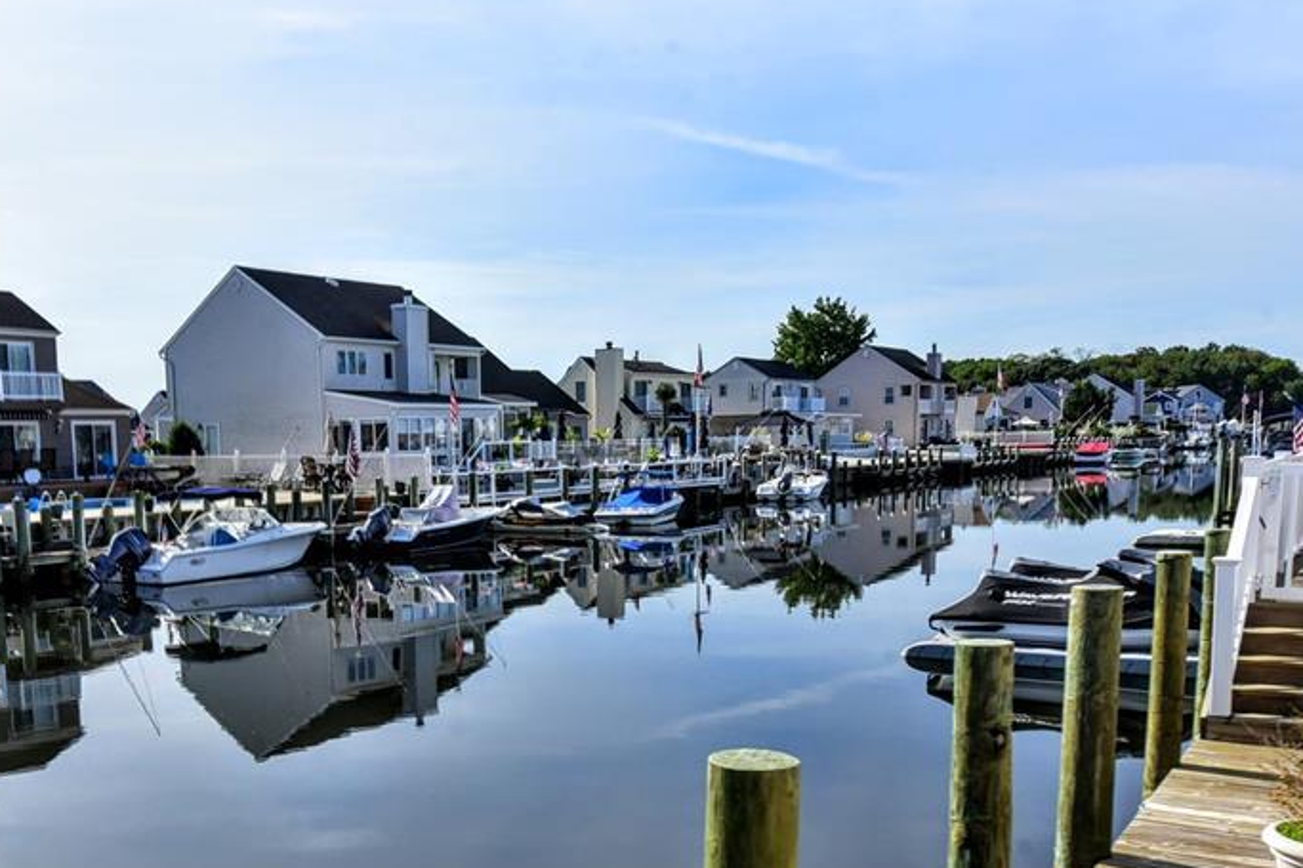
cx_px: 435
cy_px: 629
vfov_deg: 36.2
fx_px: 1303
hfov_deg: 52.1
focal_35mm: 36
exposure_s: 1/4000
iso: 1800
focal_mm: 24
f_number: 10
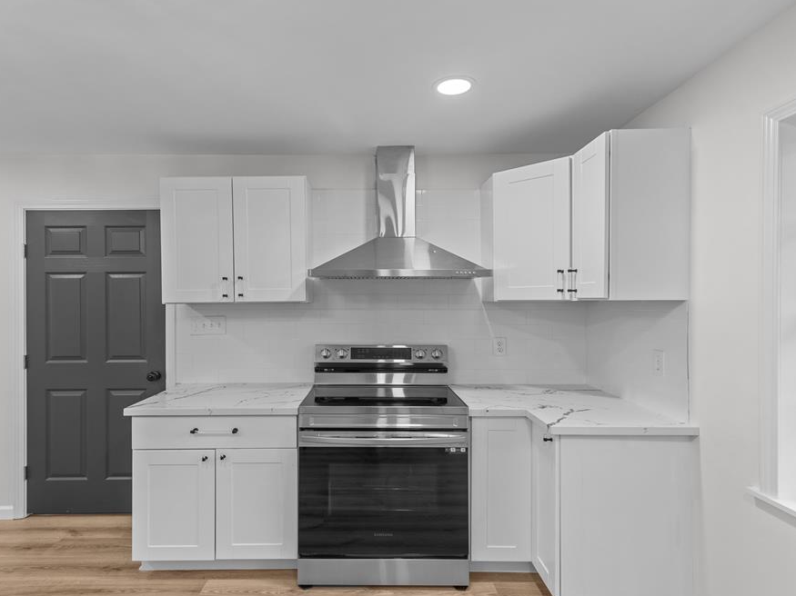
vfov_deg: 71.6
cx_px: 401
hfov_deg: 87.8
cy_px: 301
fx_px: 414
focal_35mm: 18
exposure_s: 1/5
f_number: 6.3
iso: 500
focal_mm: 16
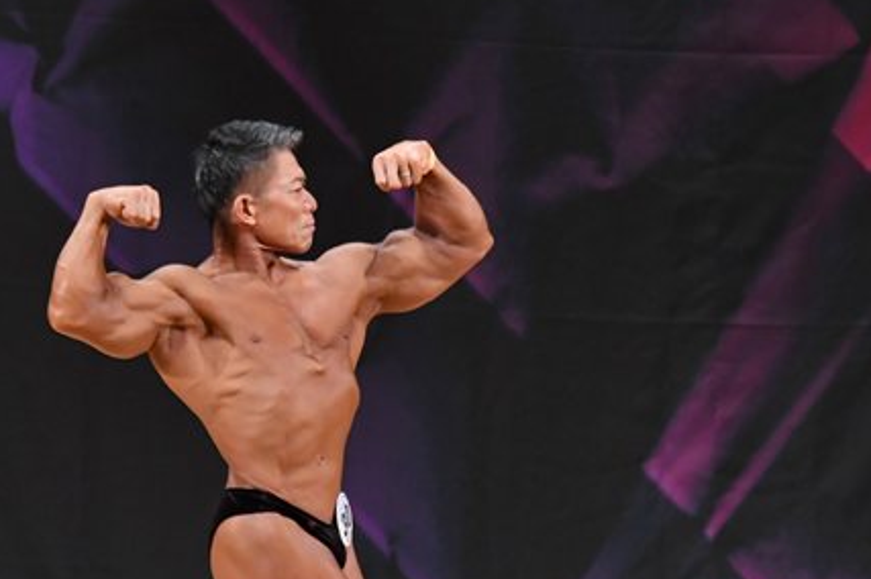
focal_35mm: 517
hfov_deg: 4.0
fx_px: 12499
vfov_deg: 2.7
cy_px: 508
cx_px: 325
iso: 3200
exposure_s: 1/400
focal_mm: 190
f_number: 5.6
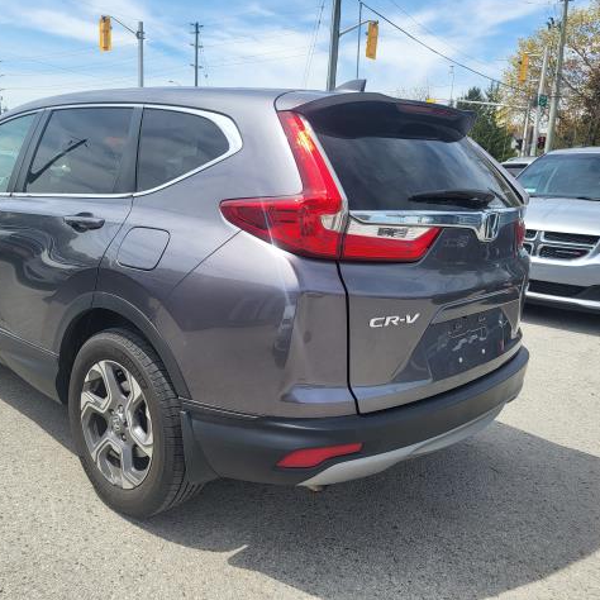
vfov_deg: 52.5
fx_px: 608
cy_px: 299
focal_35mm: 31
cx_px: 224
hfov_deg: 52.0
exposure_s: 1/1804
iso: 40
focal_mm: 5.4
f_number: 1.8
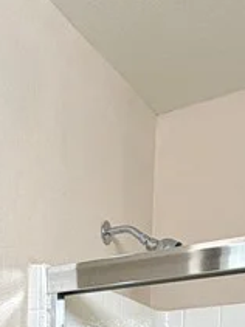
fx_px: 642
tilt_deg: -4.5
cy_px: 480
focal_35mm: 68
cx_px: -60
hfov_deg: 20.1
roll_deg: +0.5
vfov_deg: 23.4
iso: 160
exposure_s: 1/120
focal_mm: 2.22
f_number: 2.2
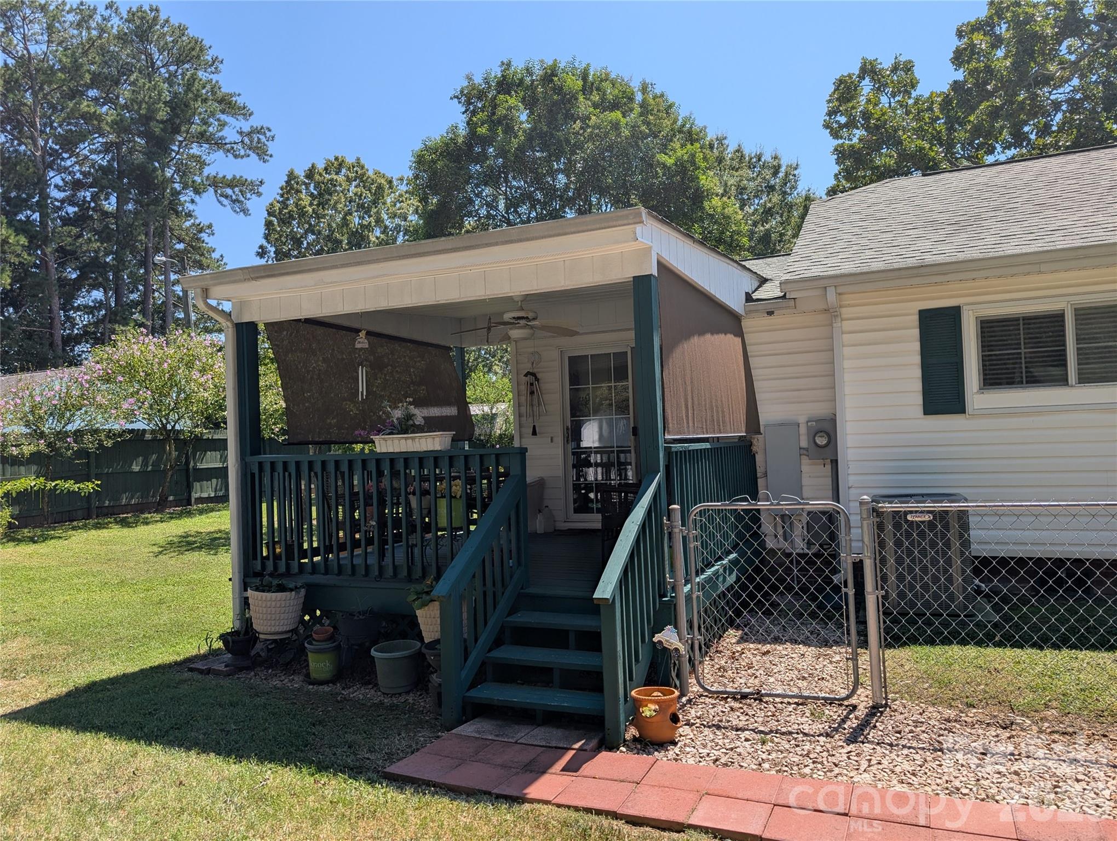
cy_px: 420
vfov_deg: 56.9
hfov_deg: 71.5
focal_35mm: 24
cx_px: 558
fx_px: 776
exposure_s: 1/897
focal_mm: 6.9
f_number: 1.68
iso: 22
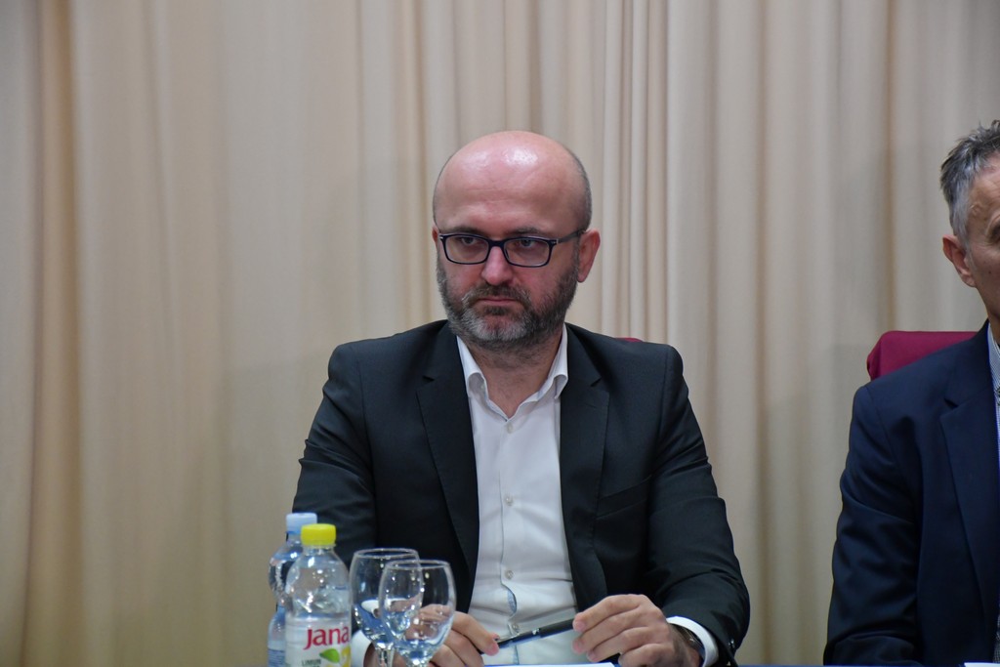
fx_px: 3111
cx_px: 500
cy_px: 334
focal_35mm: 112
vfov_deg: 12.2
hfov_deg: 18.3
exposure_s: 1/200
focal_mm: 75
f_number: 5
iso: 3200
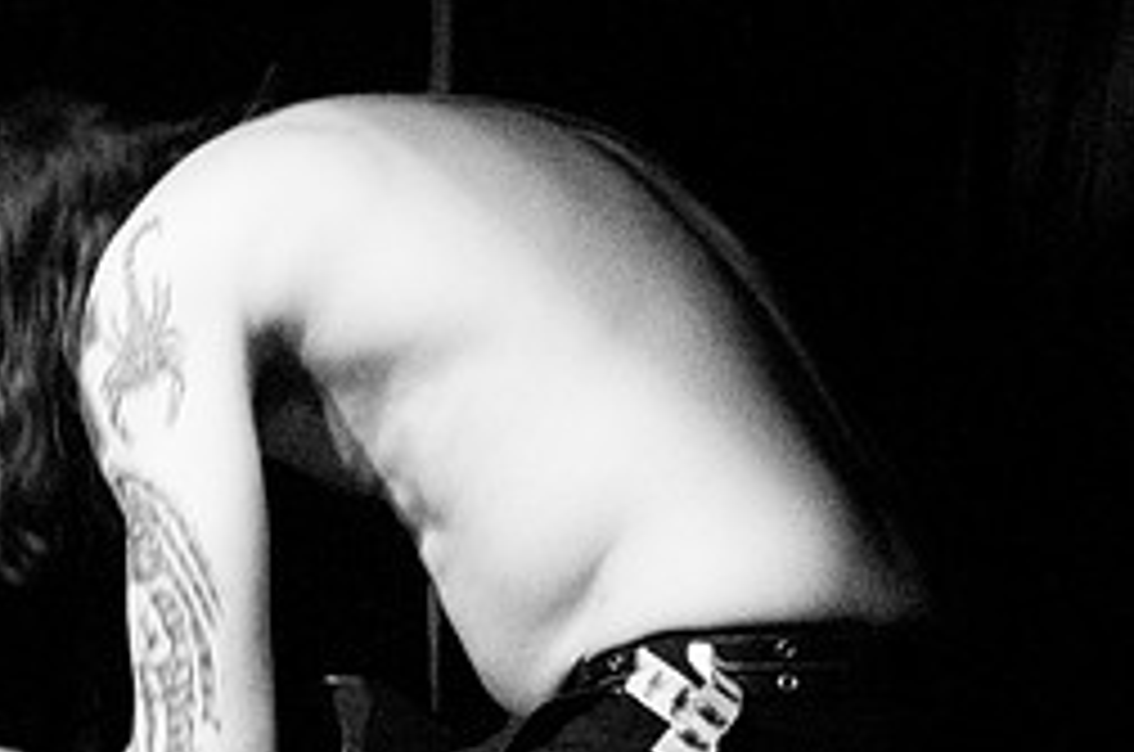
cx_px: -104
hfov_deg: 27.0
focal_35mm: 69
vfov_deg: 18.9
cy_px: 826
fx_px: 2169
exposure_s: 1/50
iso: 1600
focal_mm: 20
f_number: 2.8
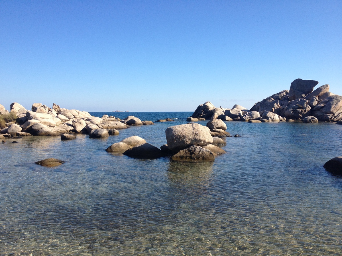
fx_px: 346
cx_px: 171
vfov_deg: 40.7
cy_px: 128
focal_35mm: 35
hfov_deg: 52.6
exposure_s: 1/1381
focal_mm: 4.28
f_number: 2.4
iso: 64
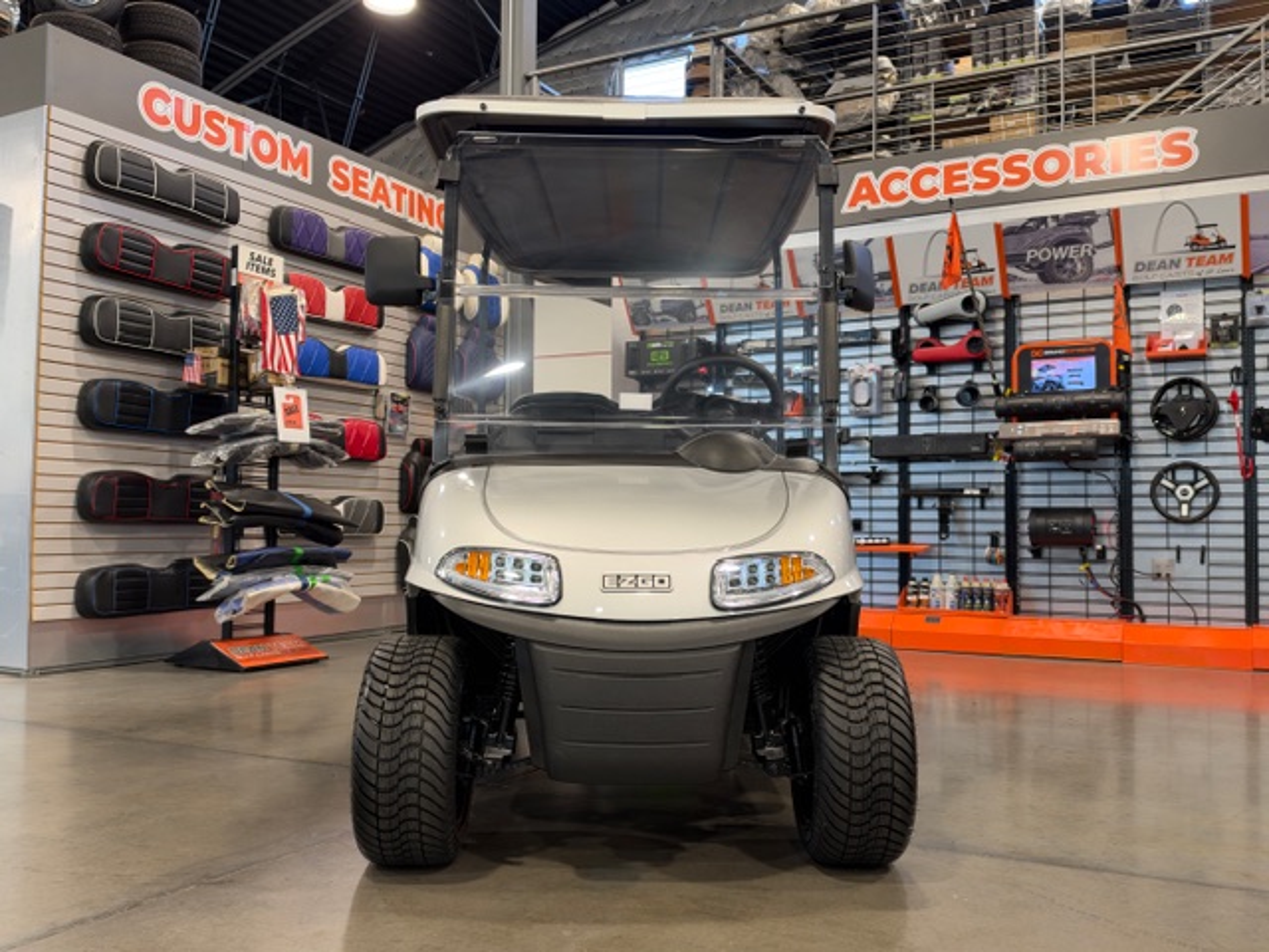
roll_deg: -0.3
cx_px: 634
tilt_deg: +2.3
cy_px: 476
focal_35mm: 30
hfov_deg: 60.0
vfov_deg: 46.8
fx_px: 1100
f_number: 1.48
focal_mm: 6.93
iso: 125
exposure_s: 1/60
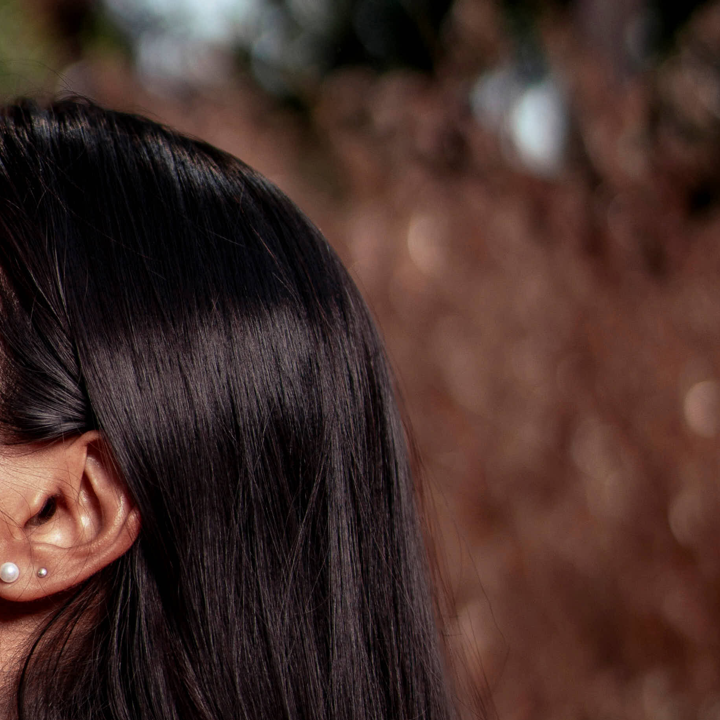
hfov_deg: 13.0
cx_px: -284
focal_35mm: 129
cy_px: 697
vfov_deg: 13.4
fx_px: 3036
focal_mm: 35
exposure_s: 1/6400
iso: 50
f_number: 1.4
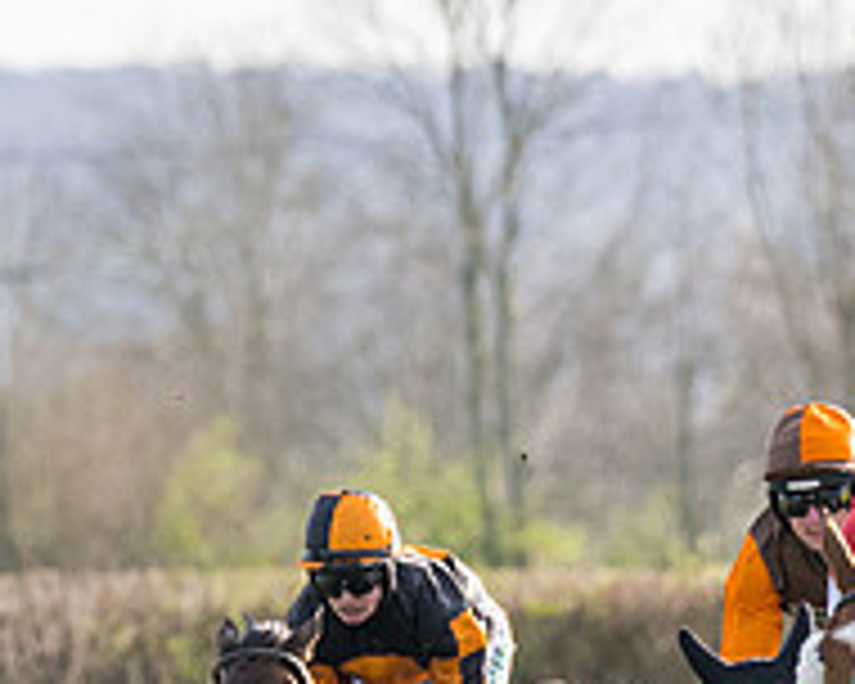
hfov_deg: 1.6
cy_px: 550
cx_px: -33
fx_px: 30492
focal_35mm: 1205
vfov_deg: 1.3
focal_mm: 200
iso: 400
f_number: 4
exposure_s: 1/1600
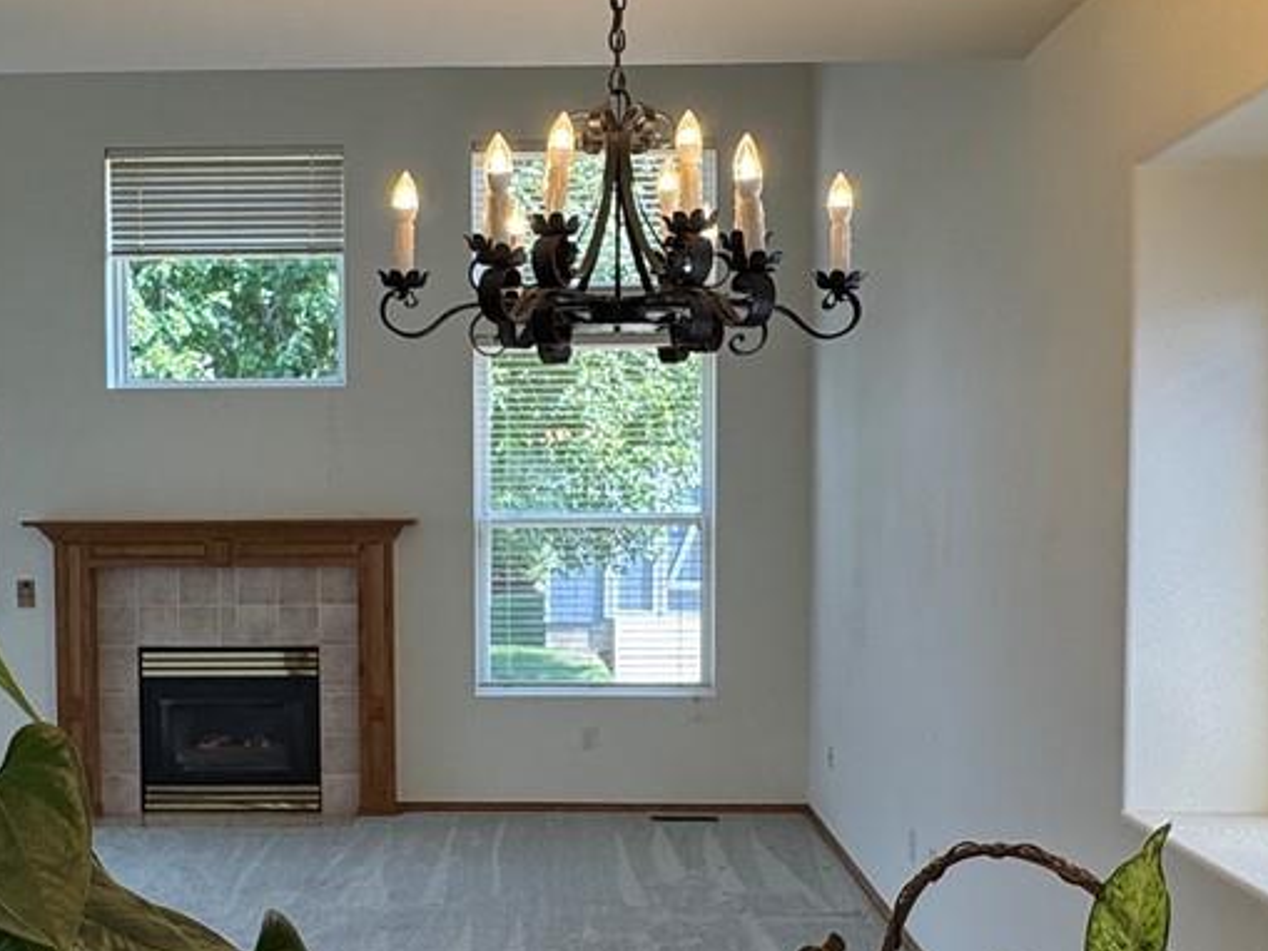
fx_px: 1612
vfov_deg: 32.7
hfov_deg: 42.7
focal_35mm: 44
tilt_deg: -4.0
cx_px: 503
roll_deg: +0.7
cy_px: 588
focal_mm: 2.22
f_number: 2.2
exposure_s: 1/120
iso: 64
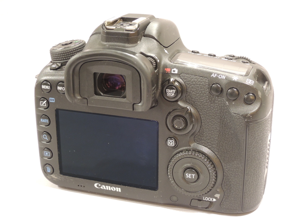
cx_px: 150
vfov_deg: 23.7
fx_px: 536
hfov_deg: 31.2
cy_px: 112
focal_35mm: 62
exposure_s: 1/20
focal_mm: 11.1
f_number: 4.2
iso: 400
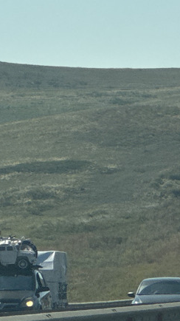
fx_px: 3285
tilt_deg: +3.6
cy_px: 146
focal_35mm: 387
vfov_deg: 5.6
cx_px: 238
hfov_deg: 3.1
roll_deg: +1.1
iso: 25
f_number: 2.8
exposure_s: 1/1357
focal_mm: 9
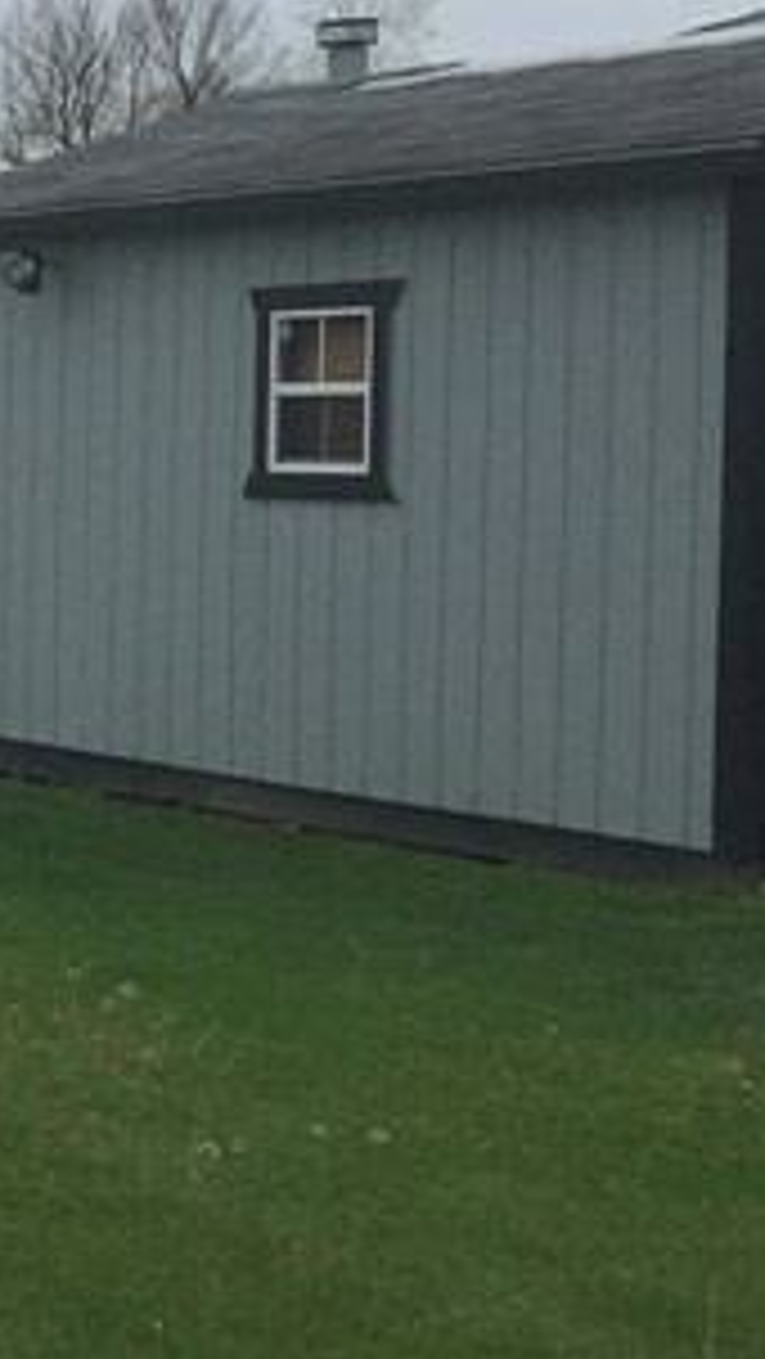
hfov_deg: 9.4
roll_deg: +0.1
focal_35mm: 107
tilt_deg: -3.7
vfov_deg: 20.0
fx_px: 3856
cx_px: -1386
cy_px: 716
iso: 32
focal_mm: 4.15
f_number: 2.2
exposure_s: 1/879
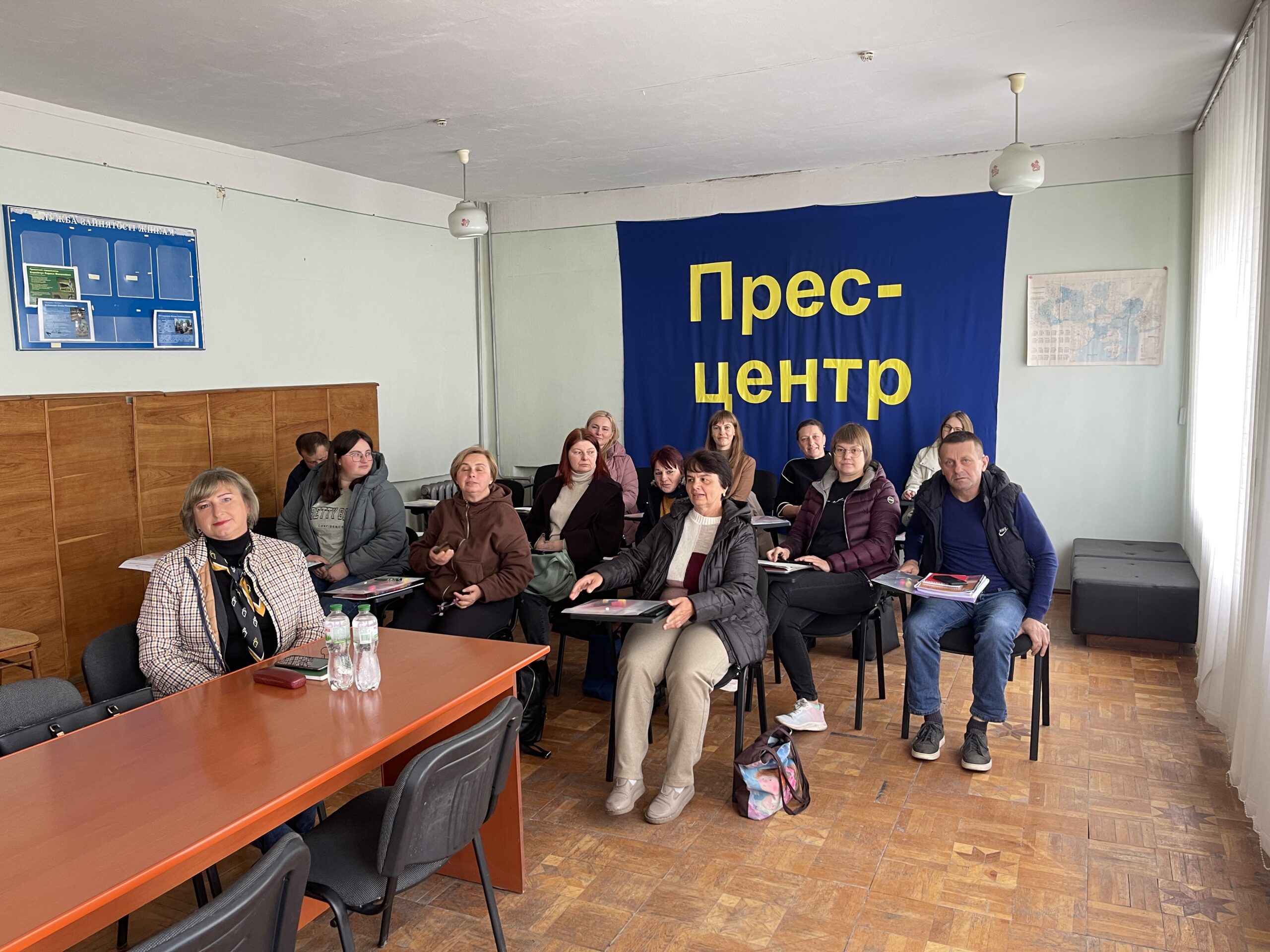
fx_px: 917
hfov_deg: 69.4
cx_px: 635
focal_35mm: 25
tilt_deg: -7.7
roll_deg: +0.9
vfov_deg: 54.9
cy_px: 476
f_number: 1.6
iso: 125
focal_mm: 5.1
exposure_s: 1/63
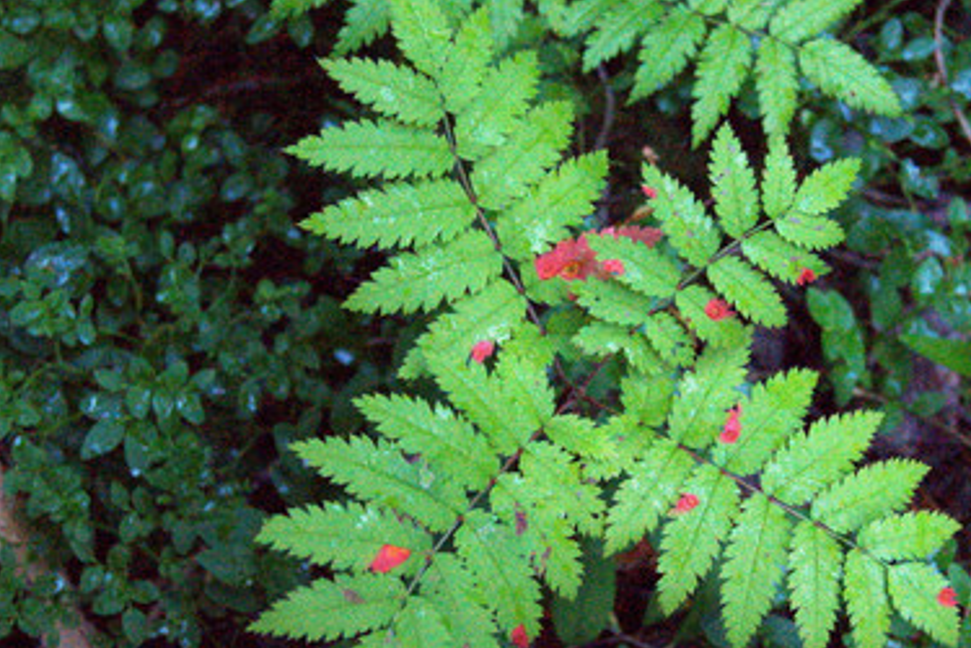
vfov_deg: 17.1
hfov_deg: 25.3
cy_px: 338
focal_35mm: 80
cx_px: 603
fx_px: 2158
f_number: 5.6
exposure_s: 1/60
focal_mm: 40
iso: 1600
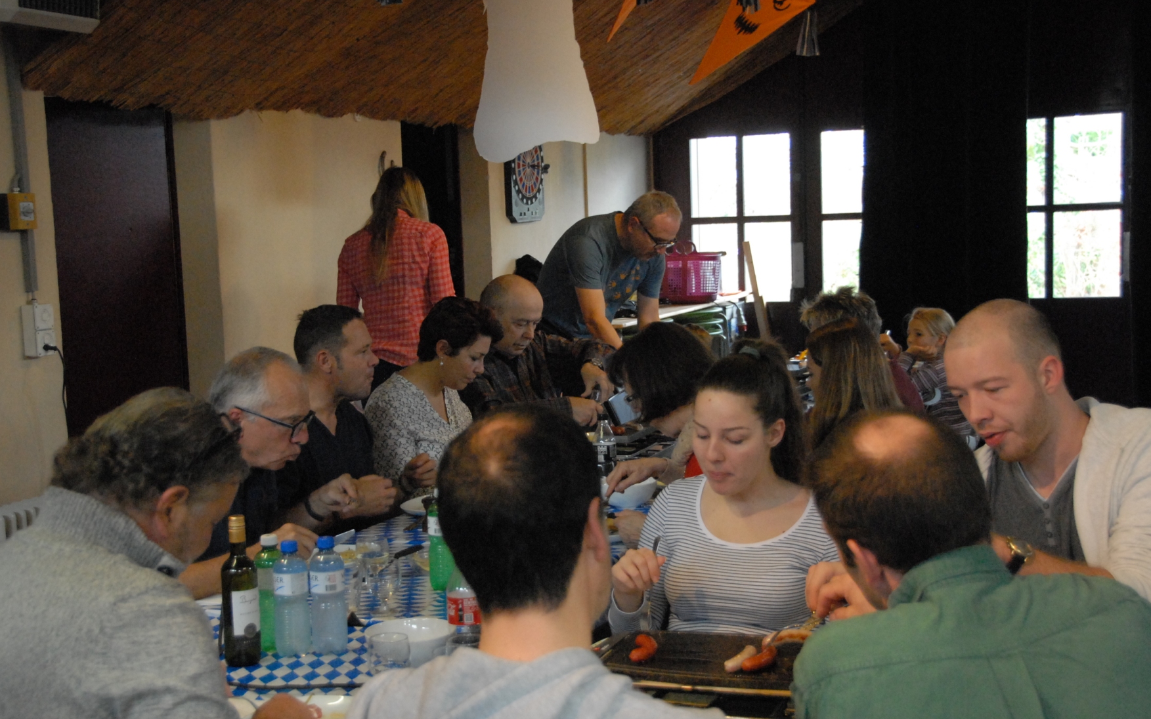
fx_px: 1569
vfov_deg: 25.8
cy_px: 340
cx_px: 571
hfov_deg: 40.3
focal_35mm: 50
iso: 1600
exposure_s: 1/90
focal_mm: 32
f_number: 4.2
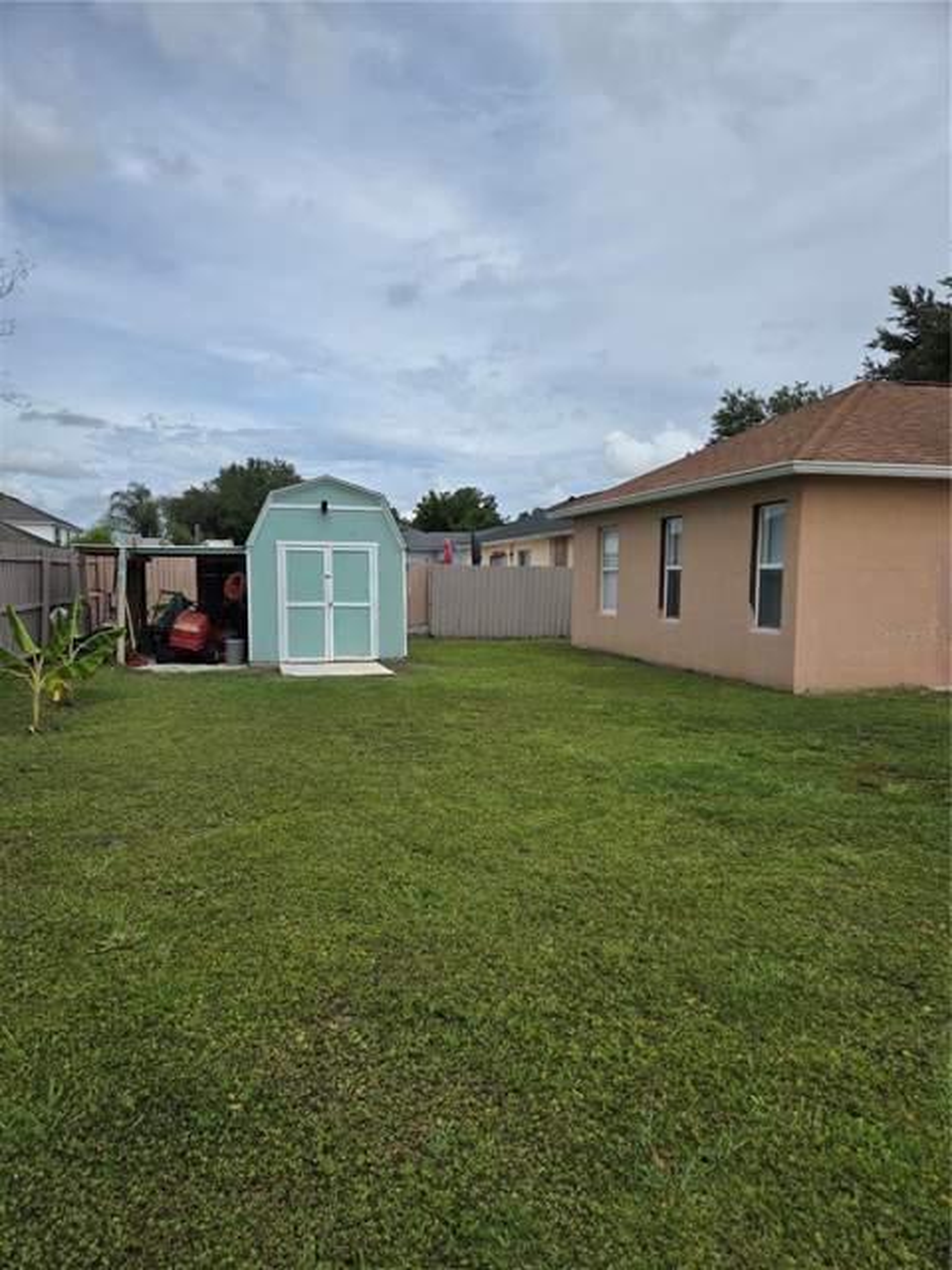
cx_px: 476
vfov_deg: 73.9
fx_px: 843
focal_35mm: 23
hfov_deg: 58.9
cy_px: 635
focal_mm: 5.4
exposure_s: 1/3185
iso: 25
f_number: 1.8
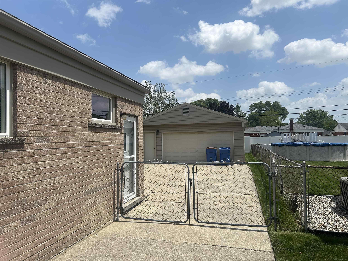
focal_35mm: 26
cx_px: 174
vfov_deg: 53.1
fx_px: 261
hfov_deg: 67.3
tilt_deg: +1.5
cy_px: 130
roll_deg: +0.5
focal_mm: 5.7
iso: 50
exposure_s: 1/6993
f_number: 1.5
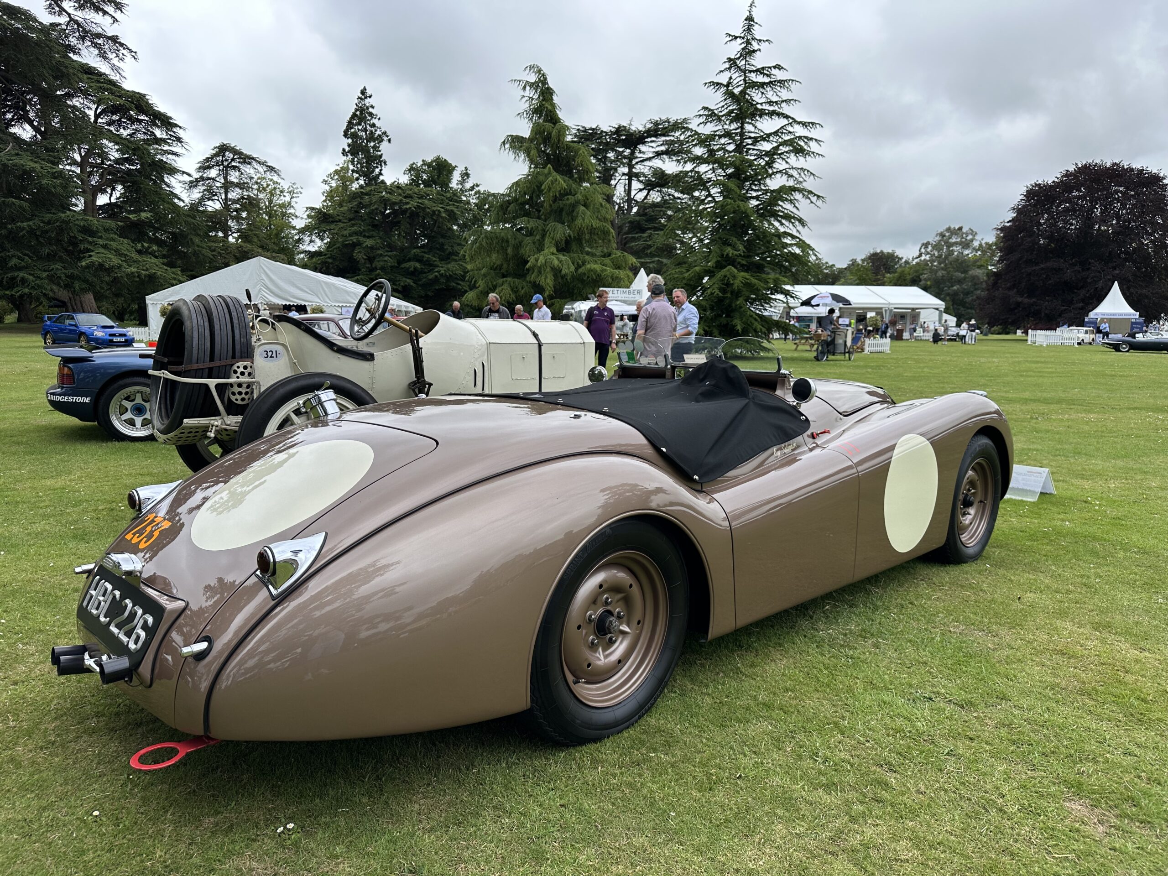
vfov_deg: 56.8
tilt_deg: -7.5
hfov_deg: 71.6
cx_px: 584
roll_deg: -0.4
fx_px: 810
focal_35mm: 24
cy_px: 438
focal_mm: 6.86
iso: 80
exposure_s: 1/2660
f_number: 1.78
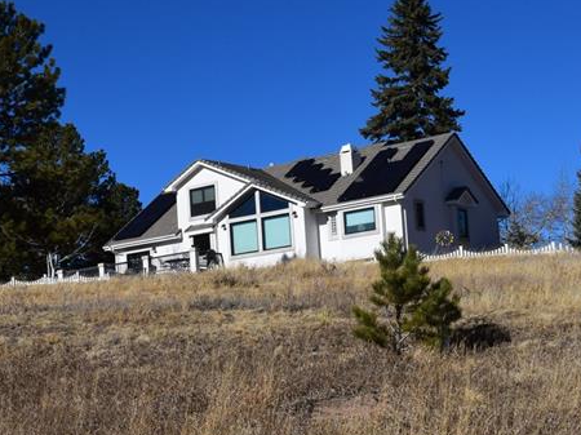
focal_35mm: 82
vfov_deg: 17.8
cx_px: -46
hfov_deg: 22.6
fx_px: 1377
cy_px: 332
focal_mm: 25
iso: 320
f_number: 11
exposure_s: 1/500
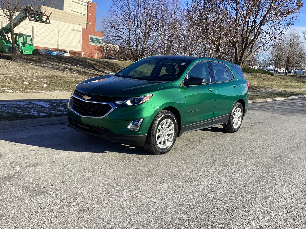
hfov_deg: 58.4
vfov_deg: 45.4
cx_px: 153
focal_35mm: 31
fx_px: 274
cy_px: 114
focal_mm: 3.3
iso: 25
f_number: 2.4
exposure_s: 1/815
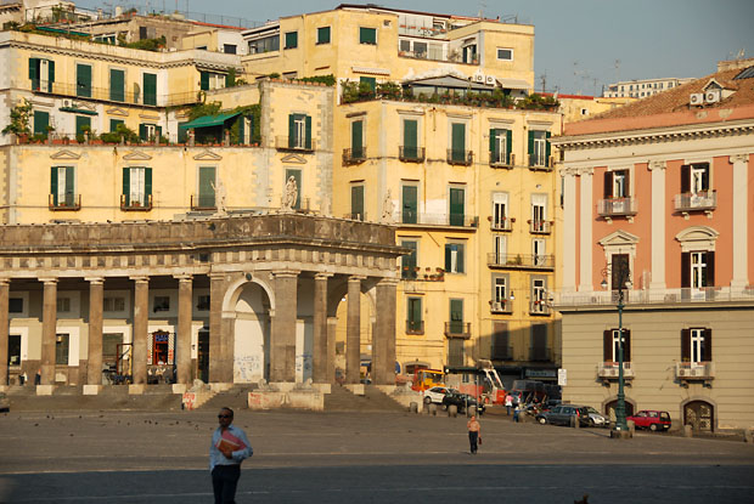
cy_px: 252
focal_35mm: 112
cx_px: 377
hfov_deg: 18.2
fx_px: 2359
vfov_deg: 12.2
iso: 100
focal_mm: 75
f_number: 5
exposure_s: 1/200
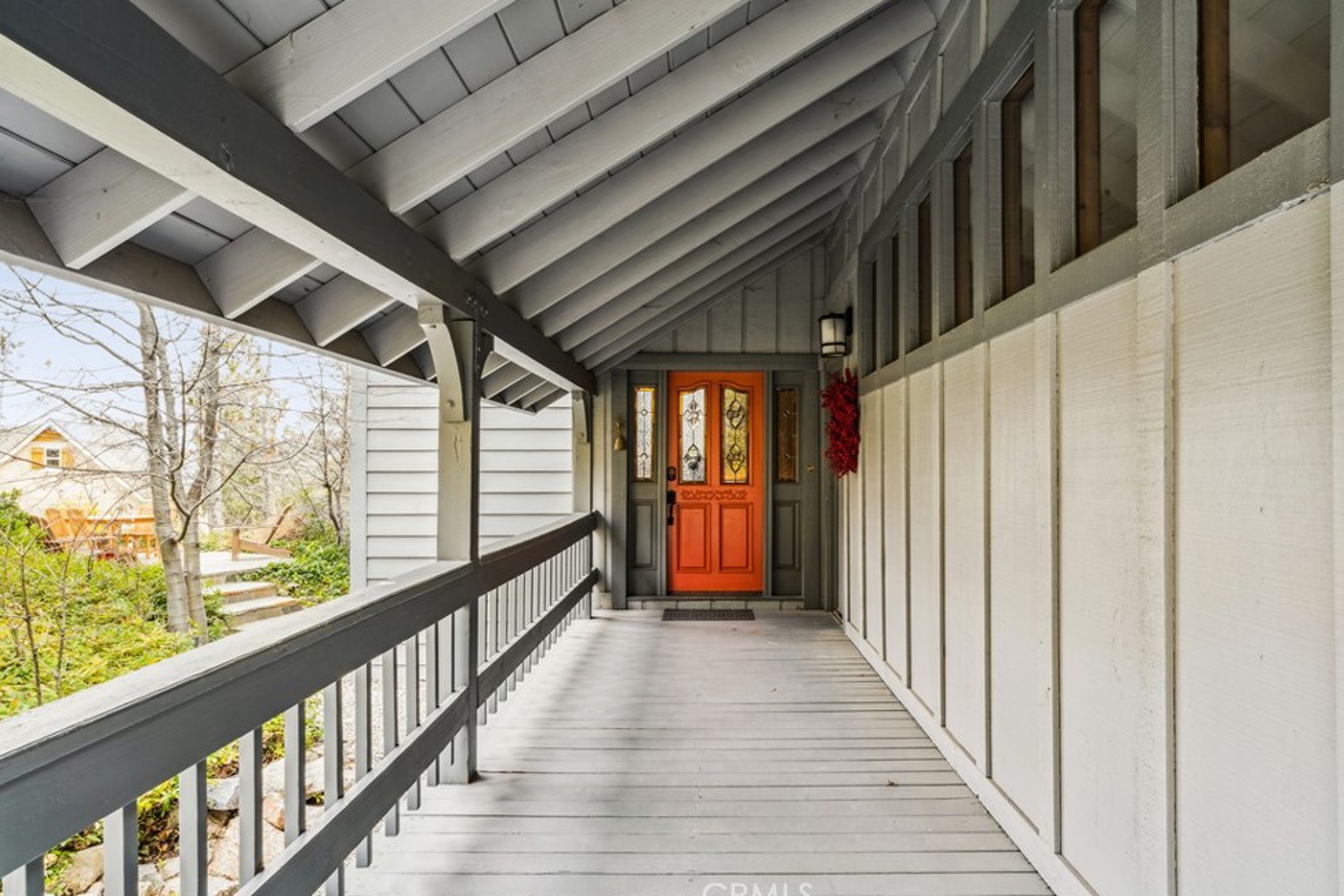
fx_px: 807
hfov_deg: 79.5
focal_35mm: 22
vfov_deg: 58.0
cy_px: 445
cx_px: 702
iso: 100
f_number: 22
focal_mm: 20.6
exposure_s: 1.3
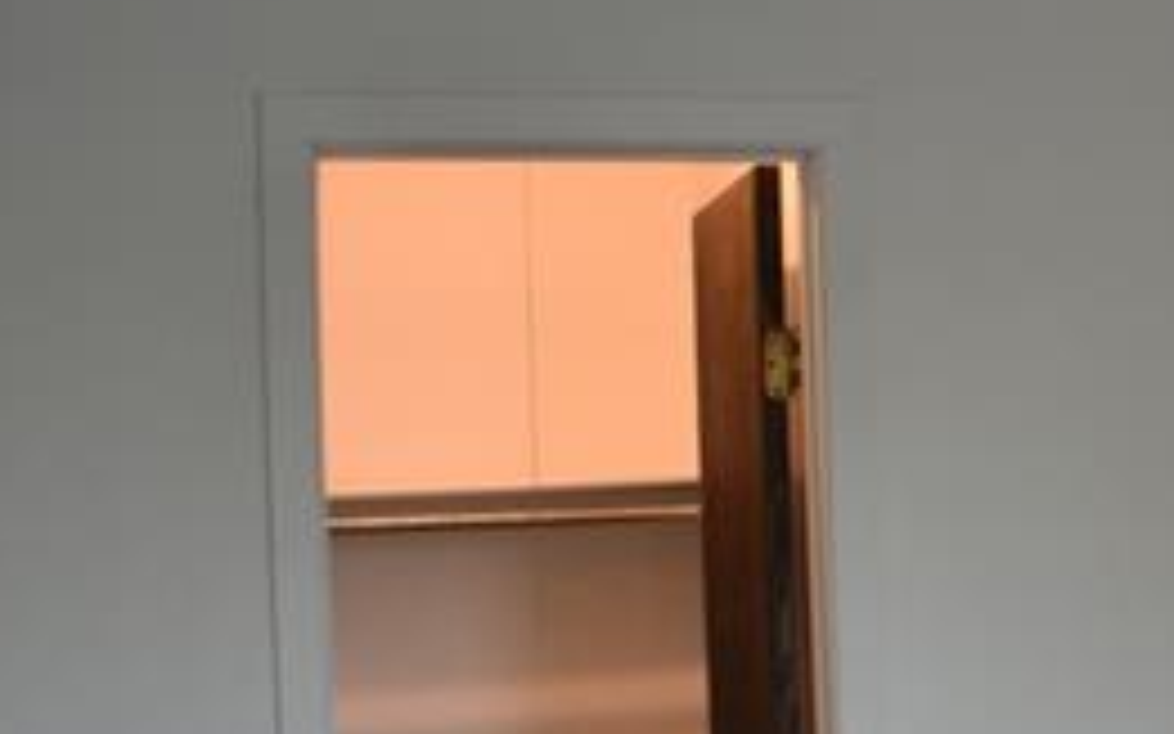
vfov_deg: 9.0
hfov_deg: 13.6
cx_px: 1813
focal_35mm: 144
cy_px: 815
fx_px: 4606
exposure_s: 1/60
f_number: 4
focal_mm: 24
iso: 400
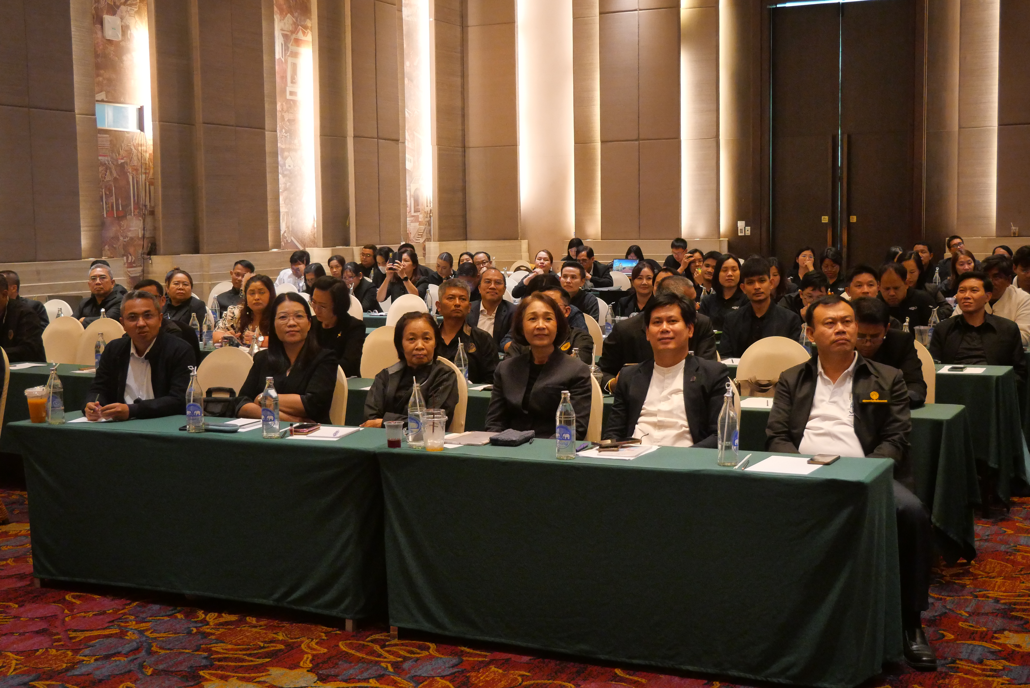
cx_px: 515
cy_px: 344
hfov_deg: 43.6
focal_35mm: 45
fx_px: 1288
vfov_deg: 29.9
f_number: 4.2
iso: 3200
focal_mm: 22
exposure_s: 1/100
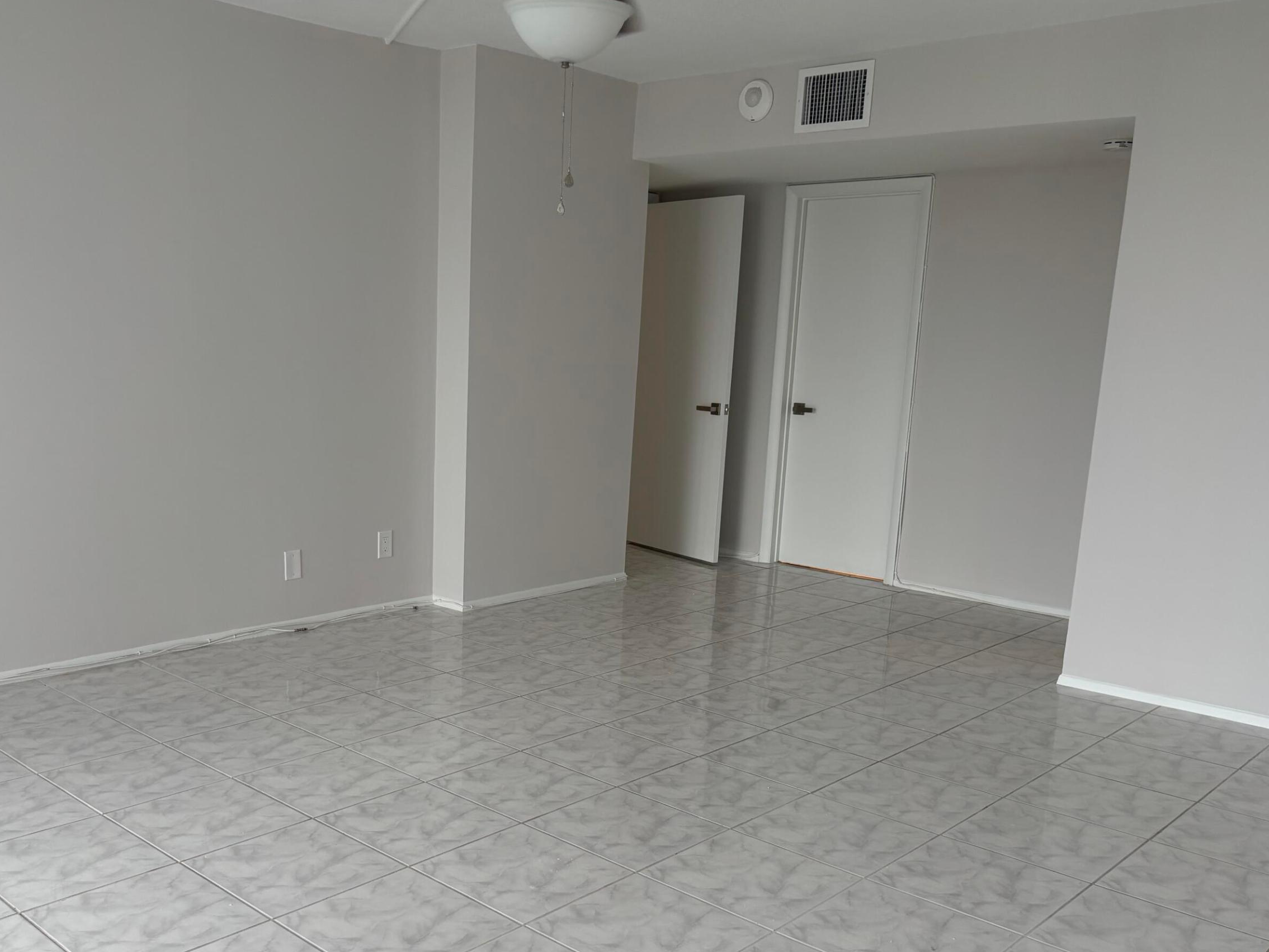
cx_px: 516
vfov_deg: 42.6
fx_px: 1210
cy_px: 591
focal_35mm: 33
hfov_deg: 55.0
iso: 80
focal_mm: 5.96
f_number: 1.6
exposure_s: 1/121
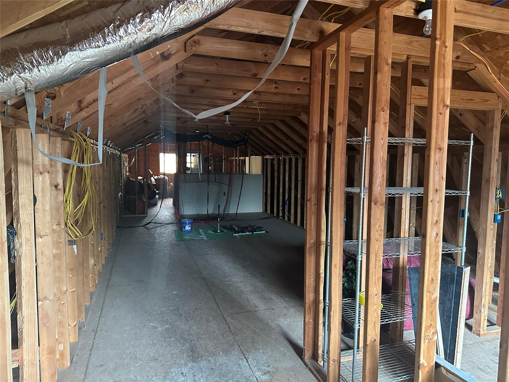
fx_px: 353
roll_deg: -0.7
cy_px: 191
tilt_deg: -4.4
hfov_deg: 71.6
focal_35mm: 24
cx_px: 254
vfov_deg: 56.8
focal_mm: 6.86
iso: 1000
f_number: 1.78
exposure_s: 1/54
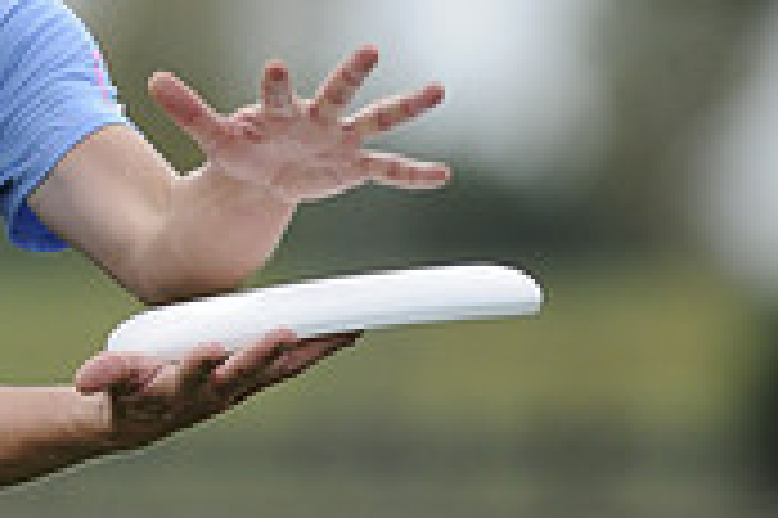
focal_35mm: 1512
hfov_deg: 1.4
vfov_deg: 0.9
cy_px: 254
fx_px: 32644
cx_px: -409
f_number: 2.8
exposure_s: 1/3200
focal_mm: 300
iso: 400
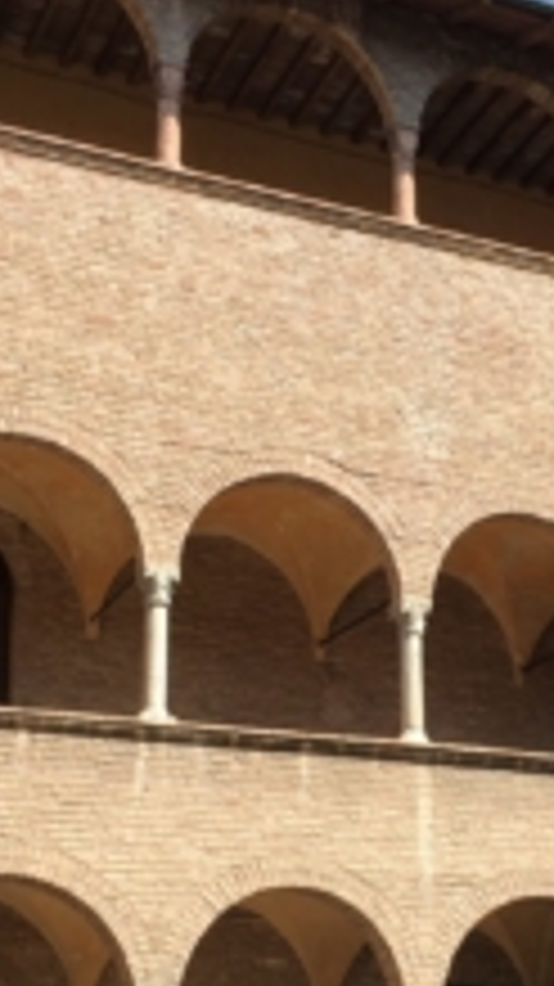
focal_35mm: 65
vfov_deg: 32.0
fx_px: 1699
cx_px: 482
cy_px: 680
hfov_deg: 18.3
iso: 25
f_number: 2.2
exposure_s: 1/769
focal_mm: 4.15
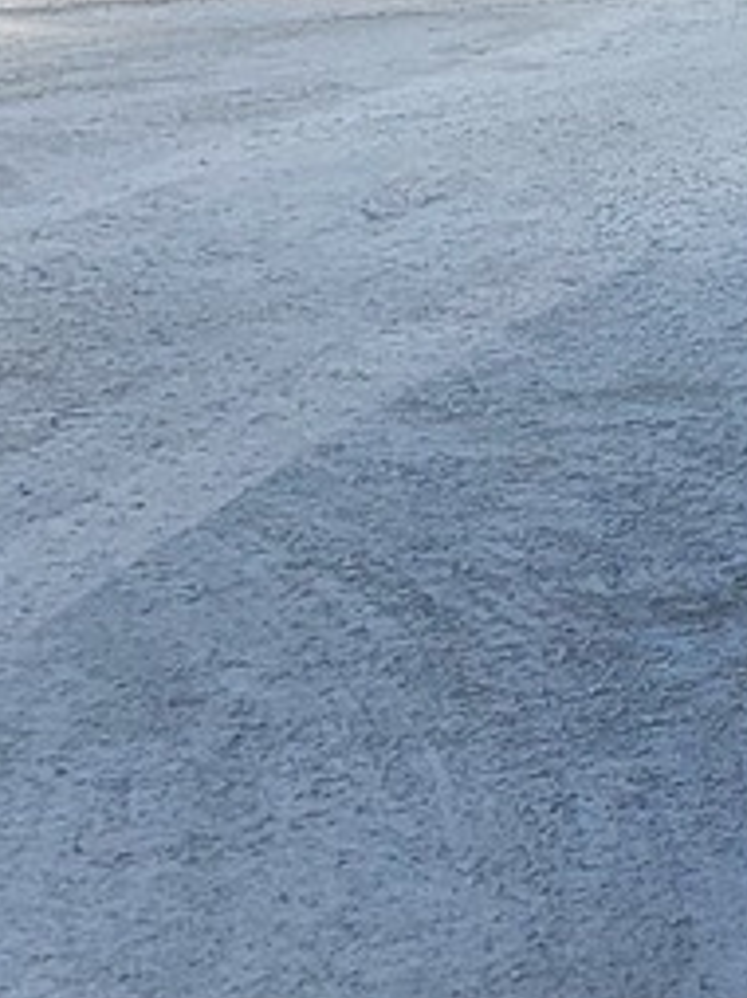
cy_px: -75
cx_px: 2033
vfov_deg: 10.4
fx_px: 5447
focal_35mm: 189
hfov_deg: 7.2
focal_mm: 4.6
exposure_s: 1/335
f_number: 1.8
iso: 20
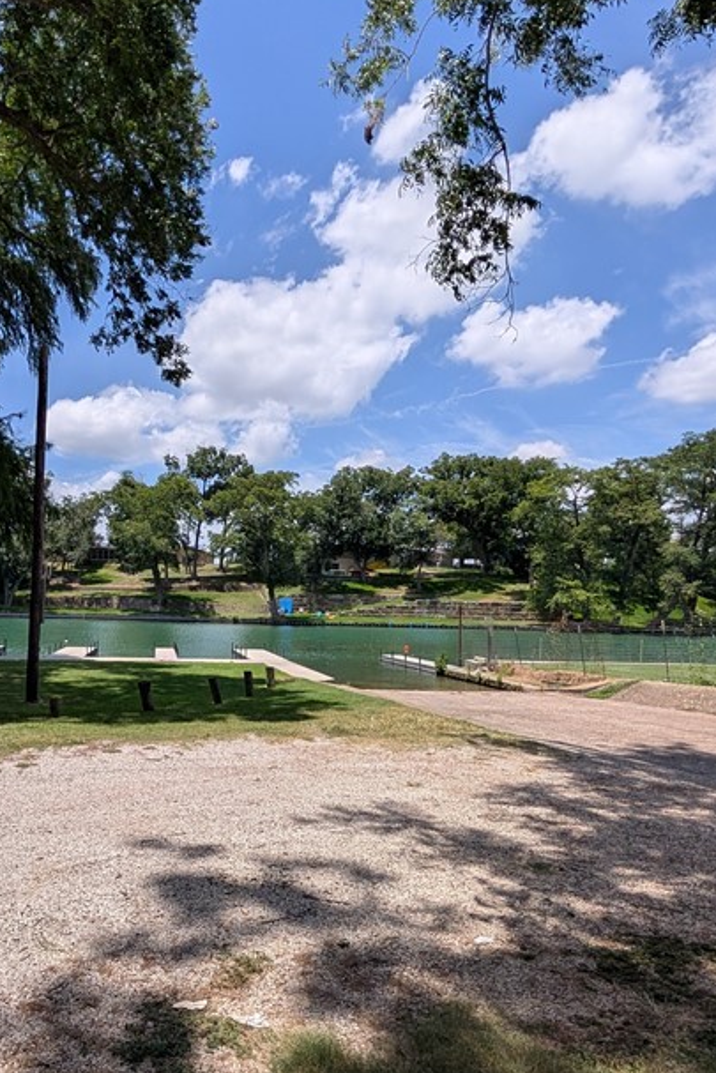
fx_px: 626
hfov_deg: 55.9
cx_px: 160
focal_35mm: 21
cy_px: 597
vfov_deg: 80.9
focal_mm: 2.02
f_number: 1.7
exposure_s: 1/4505
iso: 55
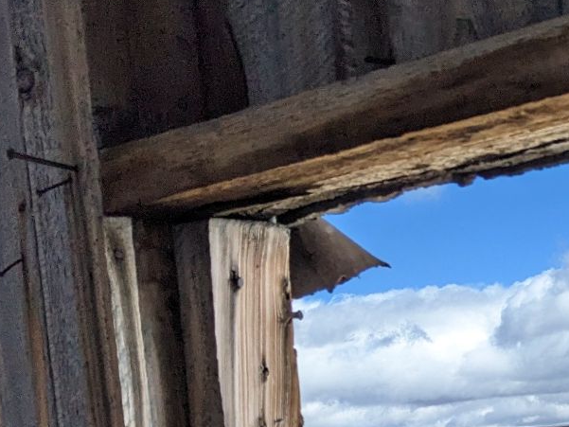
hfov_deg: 20.1
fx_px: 1513
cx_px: 668
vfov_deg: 15.1
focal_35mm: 92
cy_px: 596
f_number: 1.73
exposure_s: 1/3356
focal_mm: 4.38
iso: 64
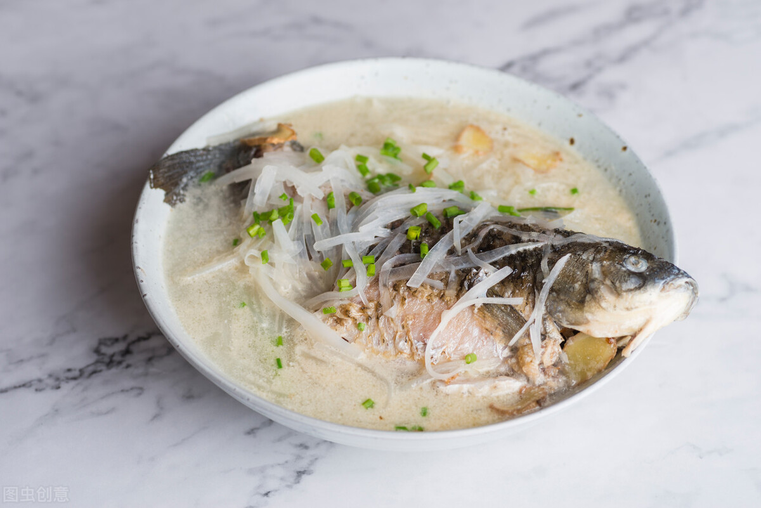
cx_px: 380
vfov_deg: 15.2
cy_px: 254
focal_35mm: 90
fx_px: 1903
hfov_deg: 22.6
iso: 100
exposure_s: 1/125
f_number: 7.1
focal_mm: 90
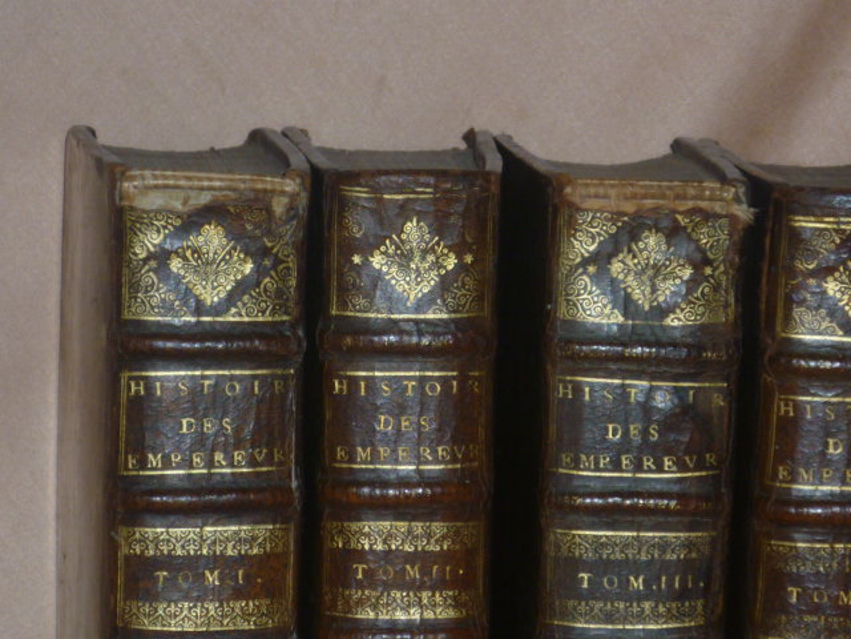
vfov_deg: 9.9
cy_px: 320
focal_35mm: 150
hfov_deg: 13.2
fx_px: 3688
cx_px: 426
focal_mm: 13.6
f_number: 5.6
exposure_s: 1/40
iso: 100
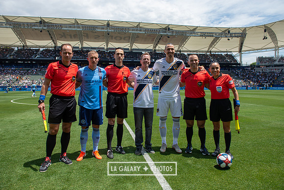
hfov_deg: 73.7
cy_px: 95
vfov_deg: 53.2
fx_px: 189
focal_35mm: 24
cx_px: 142
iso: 200
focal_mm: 24
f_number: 5.6
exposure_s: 1/1000
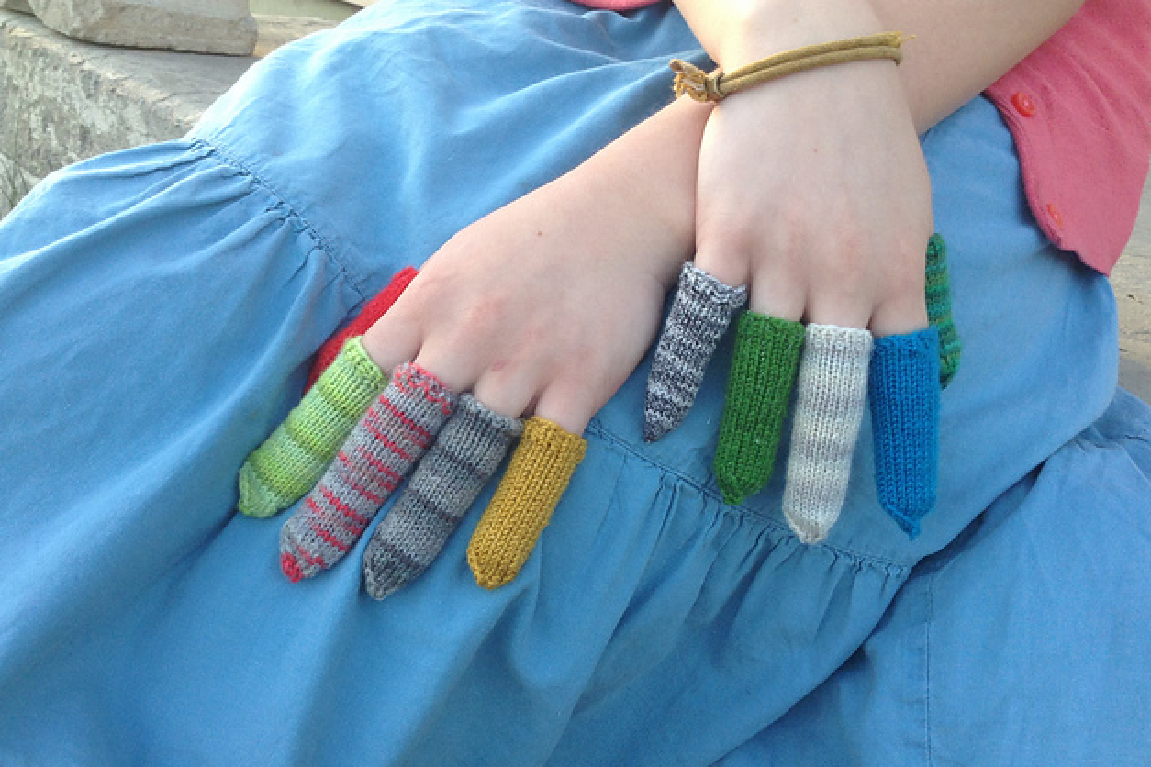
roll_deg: -10.8
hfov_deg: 54.4
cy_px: 424
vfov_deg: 37.8
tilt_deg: -24.5
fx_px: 1119
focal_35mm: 35
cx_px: 571
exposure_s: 1/60
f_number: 2.4
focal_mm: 3.3
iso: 32
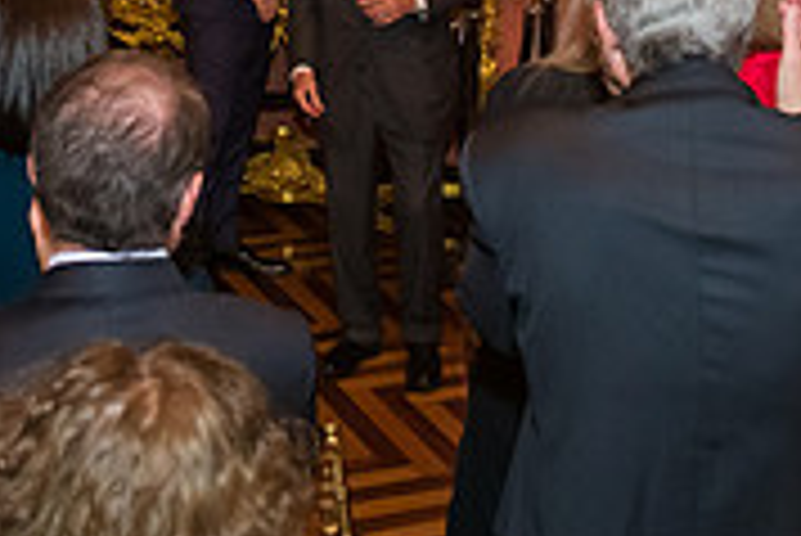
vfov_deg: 16.7
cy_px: -115
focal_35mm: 78
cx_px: 346
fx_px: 1737
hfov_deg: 25.9
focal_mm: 24
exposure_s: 1/80
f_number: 4
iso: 3200
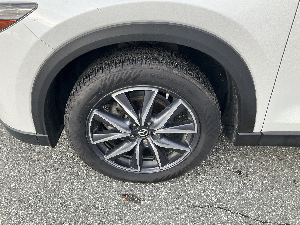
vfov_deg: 48.2
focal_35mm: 29
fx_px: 251
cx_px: 150
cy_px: 112
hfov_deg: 61.7
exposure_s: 1/198
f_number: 1.8
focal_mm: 3
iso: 20
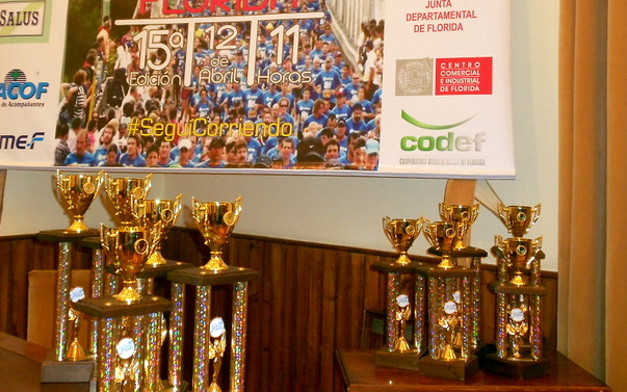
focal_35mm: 45
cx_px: 284
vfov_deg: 28.4
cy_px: 130
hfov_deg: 44.3
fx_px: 769
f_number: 3.6
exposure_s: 1/30
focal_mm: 5.8
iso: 320
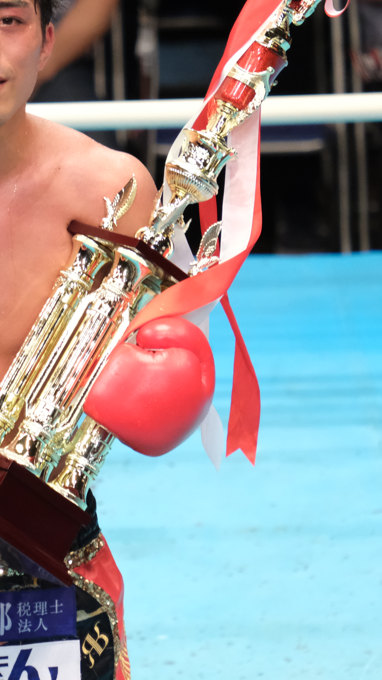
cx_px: -16
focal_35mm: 567
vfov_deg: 3.8
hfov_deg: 2.1
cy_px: 307
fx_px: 10211
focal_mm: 200
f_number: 4.8
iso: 4000
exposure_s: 1/500
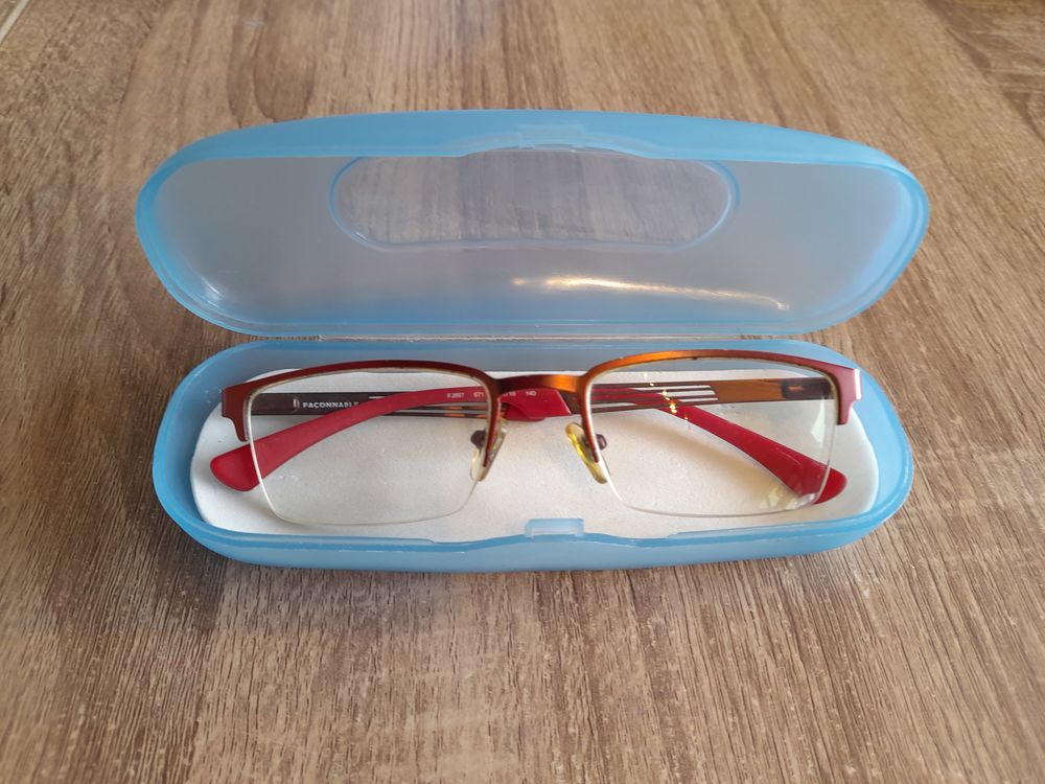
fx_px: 755
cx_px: 522
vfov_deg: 54.9
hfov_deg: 69.4
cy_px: 392
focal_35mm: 25
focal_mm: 4.6
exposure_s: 1/60
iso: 64
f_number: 2
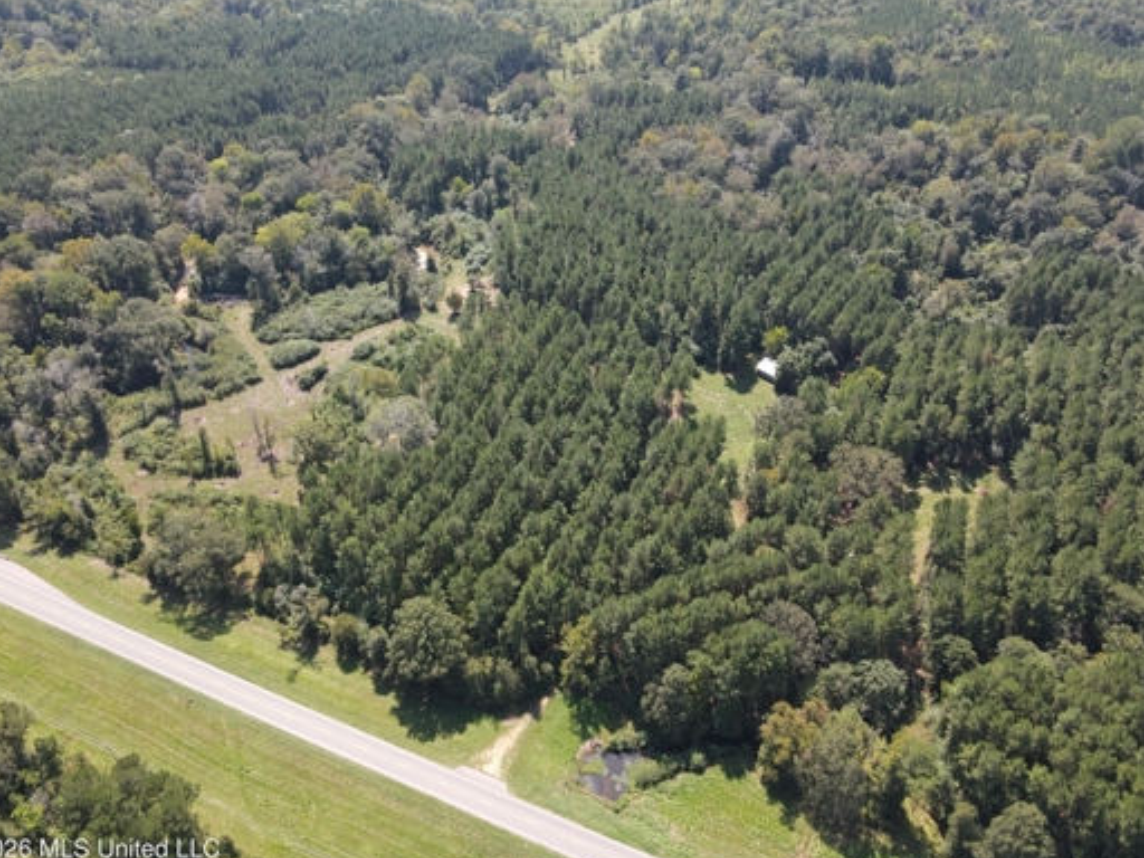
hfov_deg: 69.4
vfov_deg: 54.9
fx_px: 826
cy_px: 442
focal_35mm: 25
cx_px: 551
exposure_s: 1/200
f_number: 2.8
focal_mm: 4.5
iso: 100
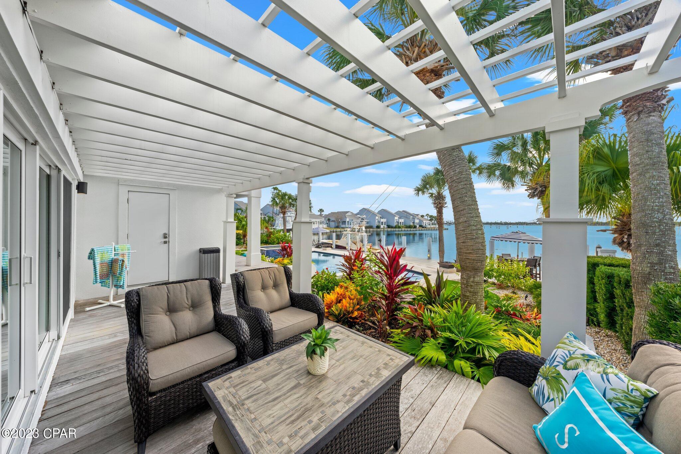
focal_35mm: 12
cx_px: 340
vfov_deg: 90.0
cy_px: 227
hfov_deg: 112.6
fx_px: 227
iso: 100
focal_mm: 12
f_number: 13
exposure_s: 1/6
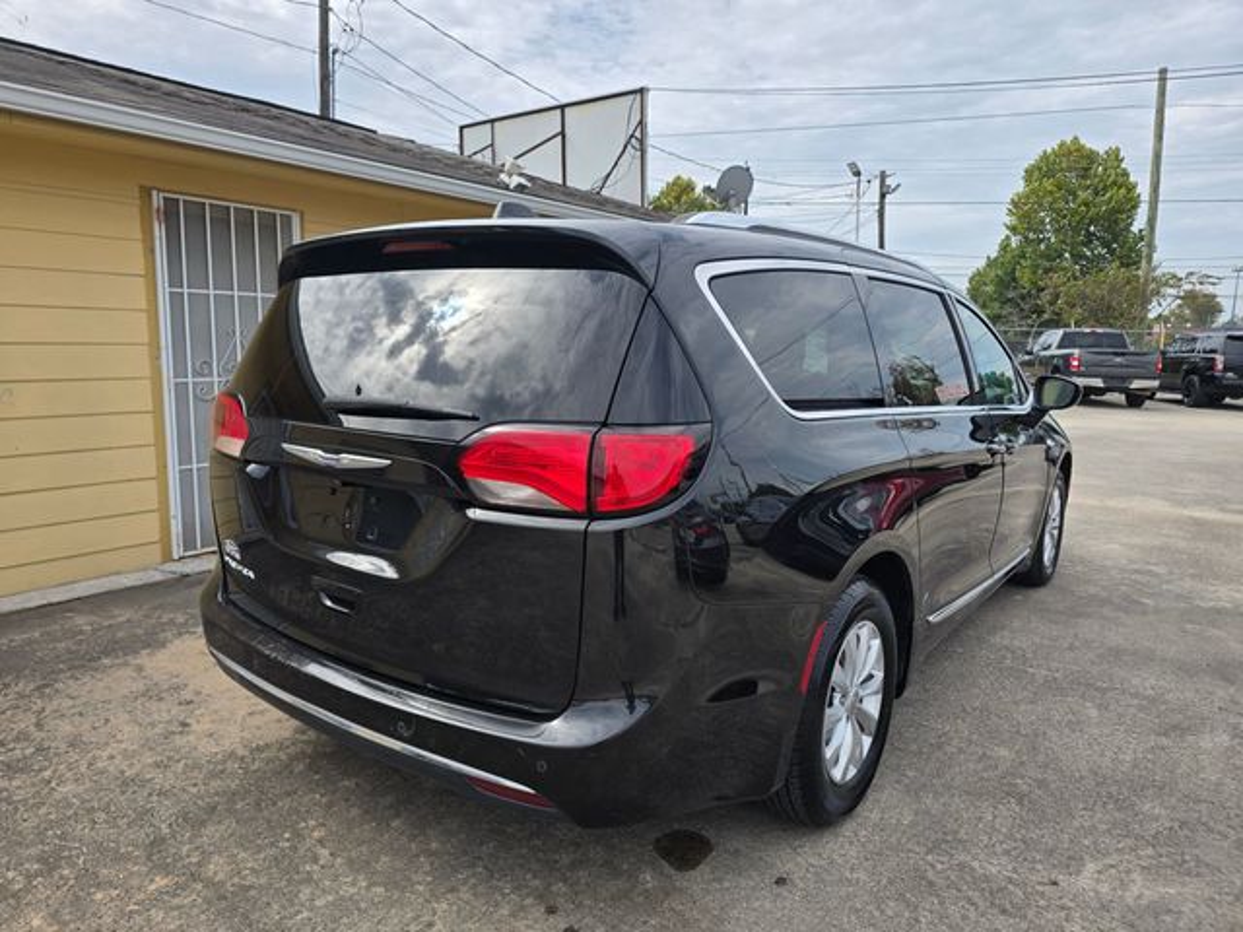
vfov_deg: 58.9
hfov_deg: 73.9
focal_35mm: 23
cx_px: 622
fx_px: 826
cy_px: 466
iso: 12
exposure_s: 1/577
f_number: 1.7
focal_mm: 6.3
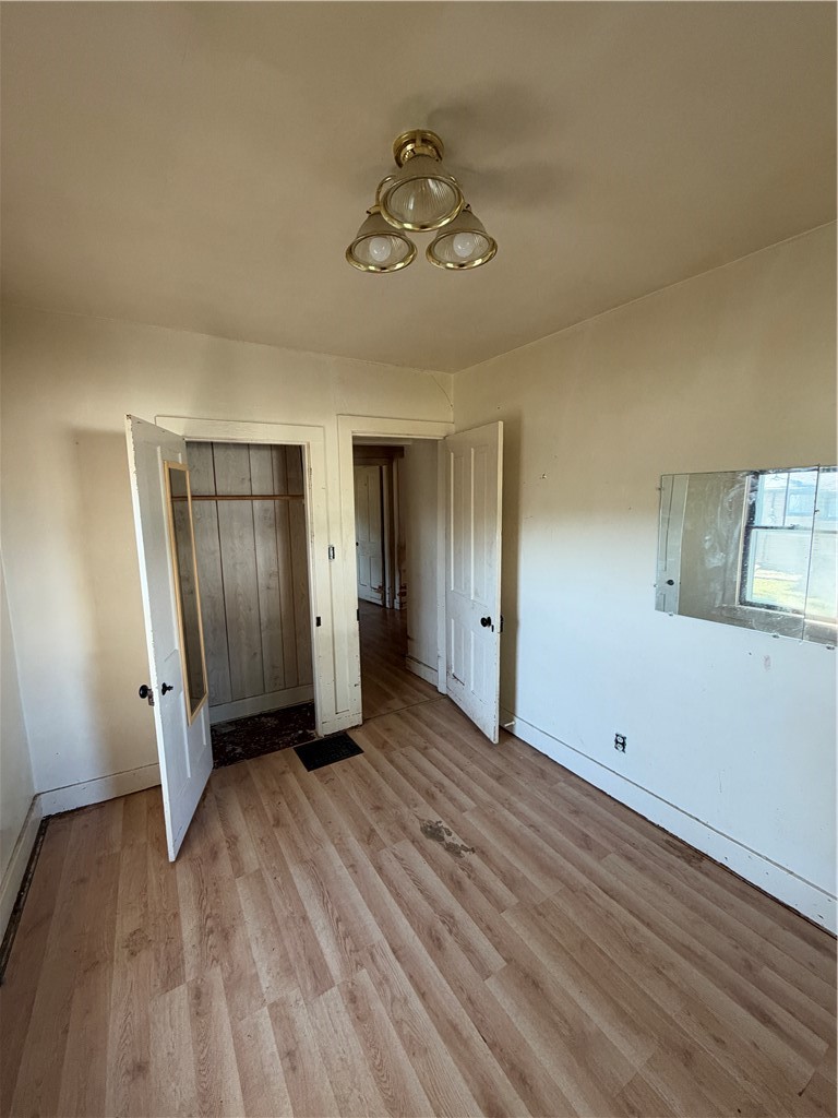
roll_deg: +0.8
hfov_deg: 85.7
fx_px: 452
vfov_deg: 102.1
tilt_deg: -7.3
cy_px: 559
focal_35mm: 14
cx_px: 419
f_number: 2.2
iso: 320
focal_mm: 2.22
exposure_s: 1/100
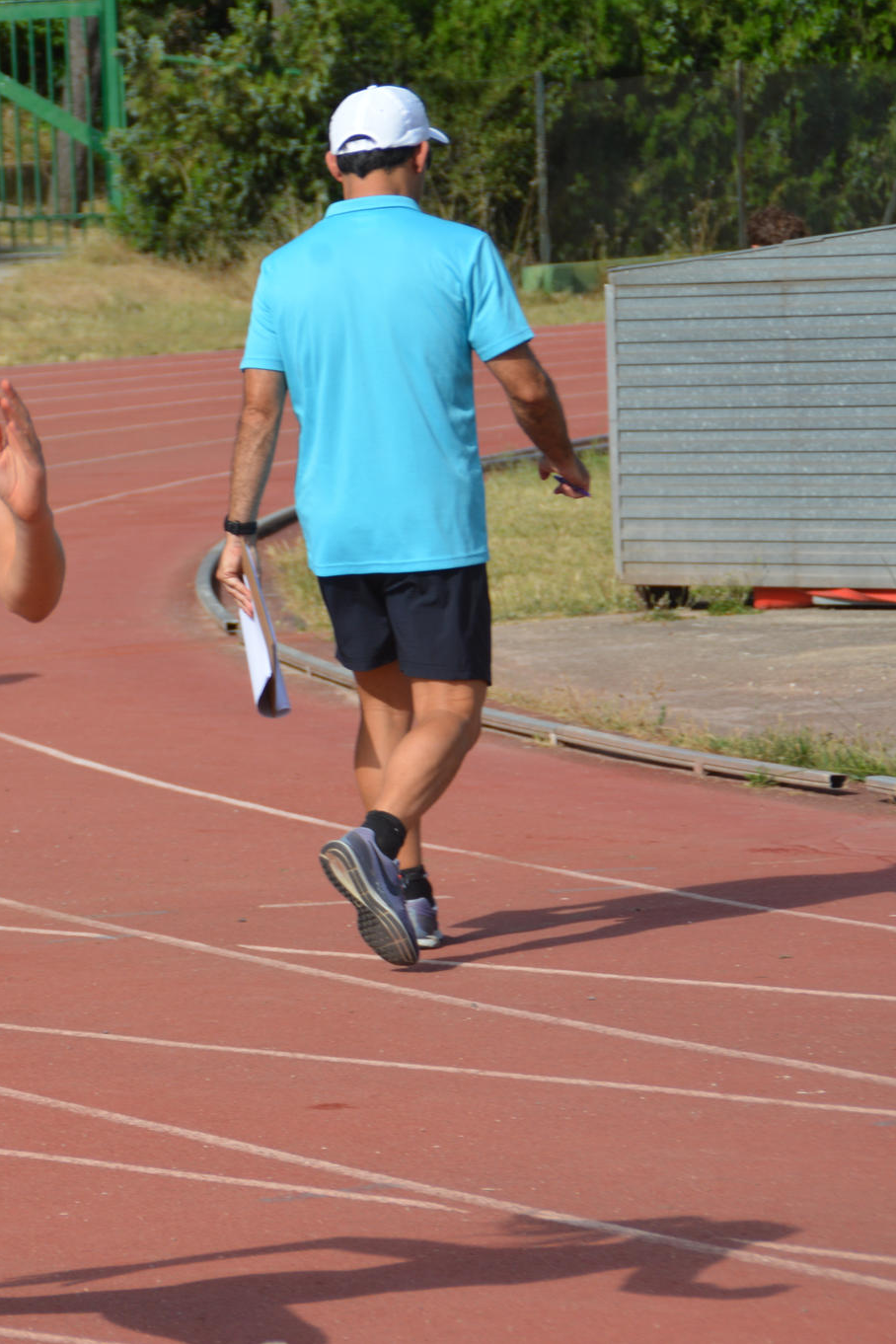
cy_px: 672
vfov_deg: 8.7
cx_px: -50
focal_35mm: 237
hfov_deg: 5.8
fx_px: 8838
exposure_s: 1/800
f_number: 7.1
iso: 200
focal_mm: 105
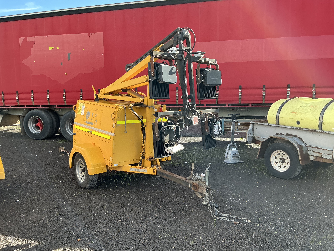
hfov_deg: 63.4
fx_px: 270
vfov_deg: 49.7
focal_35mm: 28
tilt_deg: -6.9
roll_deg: +0.3
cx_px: 167
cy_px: 126
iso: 25
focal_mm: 3
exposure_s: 1/302
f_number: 1.8
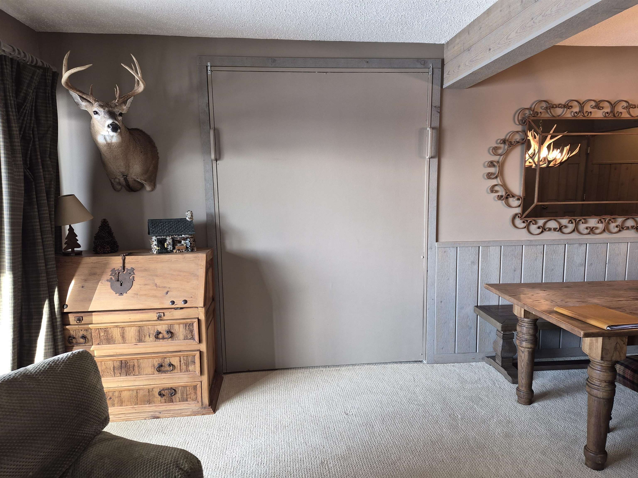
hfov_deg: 73.9
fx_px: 424
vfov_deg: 58.9
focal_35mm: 23
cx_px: 319
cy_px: 239
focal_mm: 5.4
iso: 100
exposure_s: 1/30
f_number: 1.8
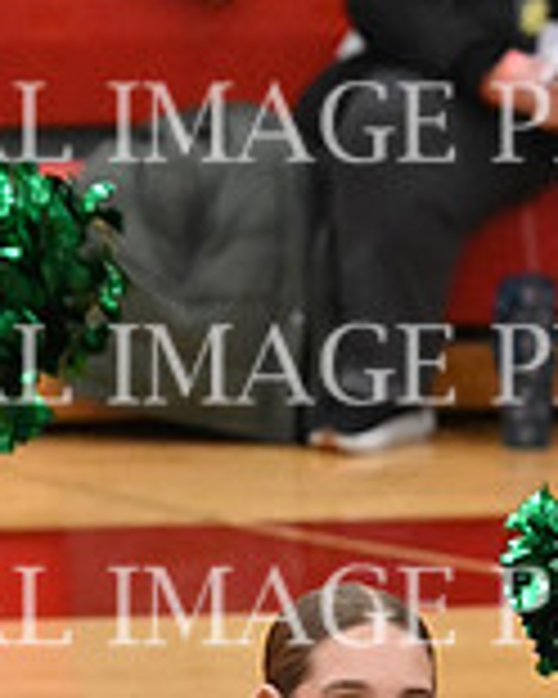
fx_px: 17382
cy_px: 1211
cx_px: 461
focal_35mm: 842
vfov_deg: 2.3
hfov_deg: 1.8
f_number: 4
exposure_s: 1/400
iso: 8000
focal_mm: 160
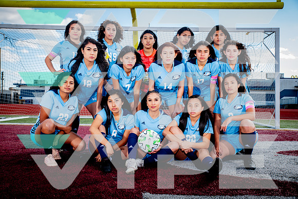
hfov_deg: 54.4
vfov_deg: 37.9
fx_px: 290
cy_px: 100
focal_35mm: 35
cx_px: 149
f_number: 5.6
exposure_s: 1/250
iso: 125
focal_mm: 35
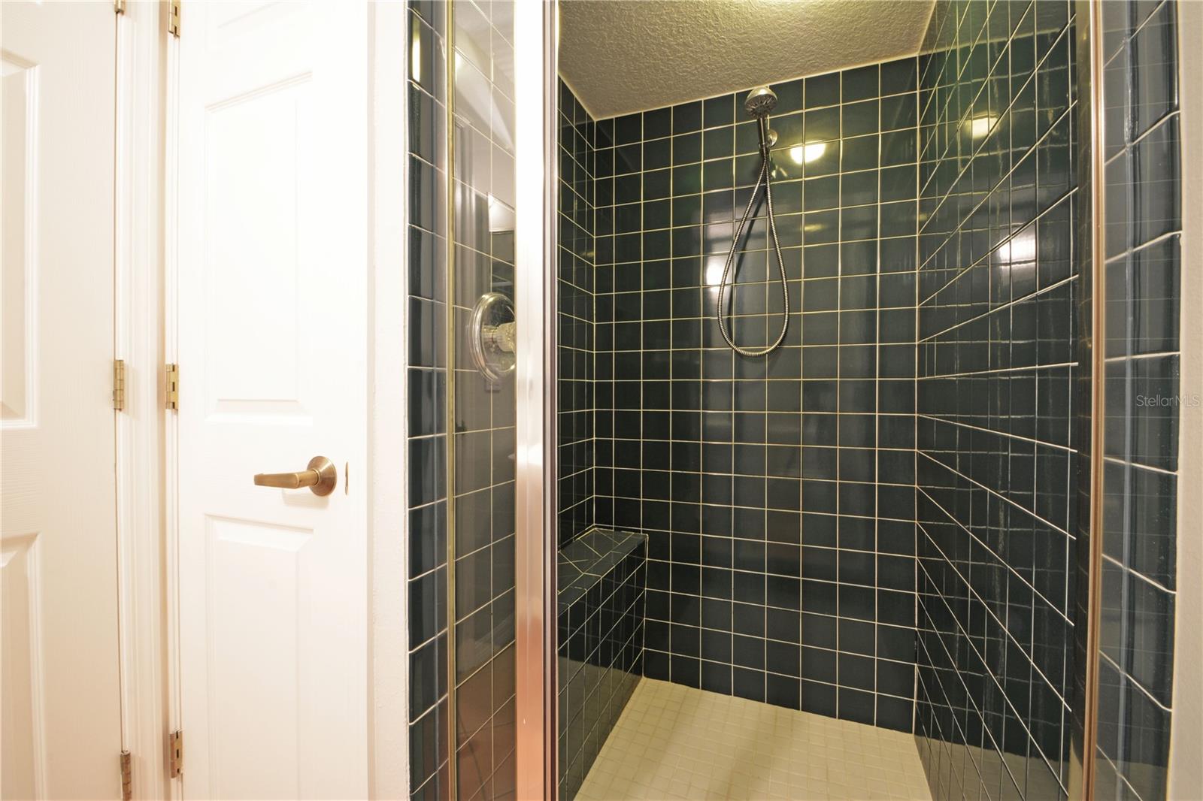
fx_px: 501
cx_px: 602
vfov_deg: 77.3
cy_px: 400
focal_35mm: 15
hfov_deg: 100.4
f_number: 16
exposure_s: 8
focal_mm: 10
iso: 160
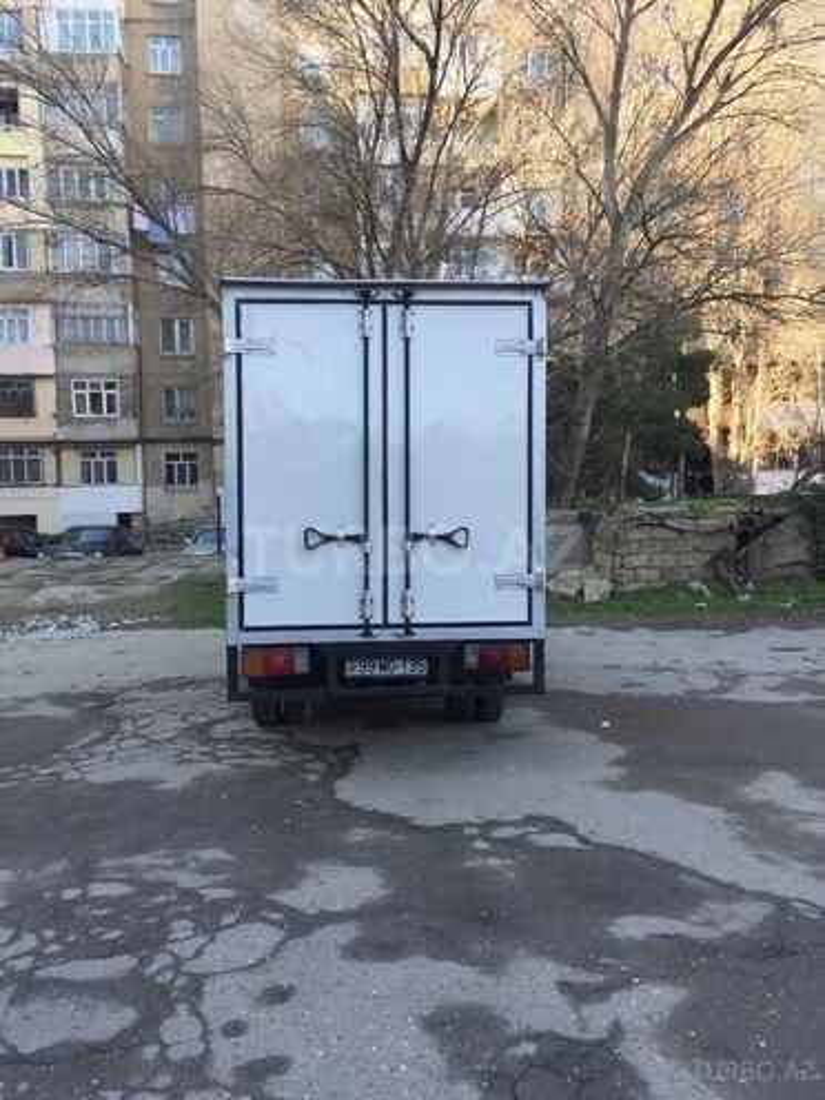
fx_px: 922
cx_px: 412
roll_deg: +1.2
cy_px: 550
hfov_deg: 48.2
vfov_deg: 61.7
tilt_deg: -3.9
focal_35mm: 29
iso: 32
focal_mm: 4.15
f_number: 2.2
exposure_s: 1/278
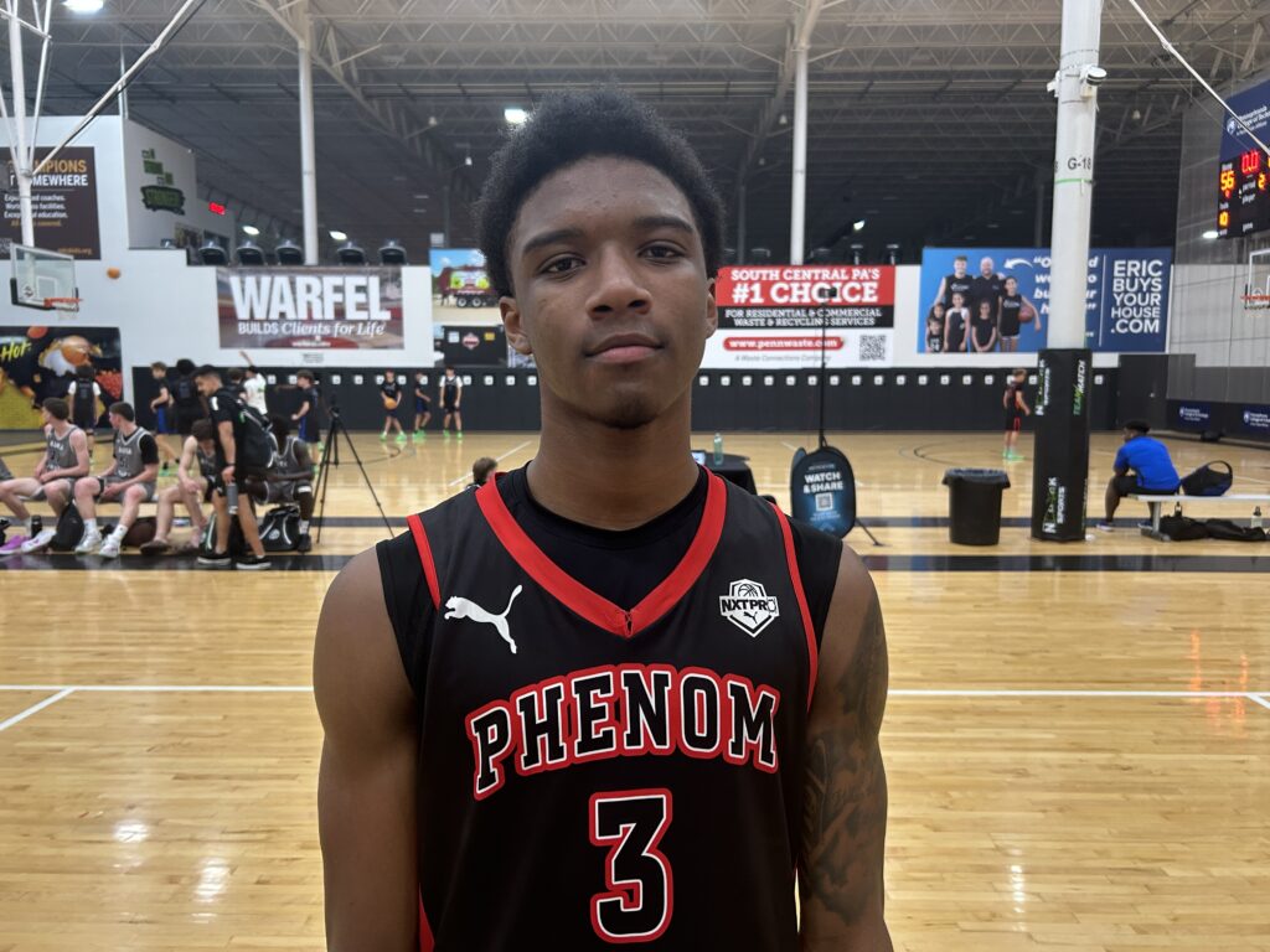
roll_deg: +0.1
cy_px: 476
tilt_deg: -7.3
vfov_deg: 53.1
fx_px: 954
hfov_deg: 67.3
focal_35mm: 26
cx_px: 635
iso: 200
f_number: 1.5
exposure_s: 1/60
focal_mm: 5.7
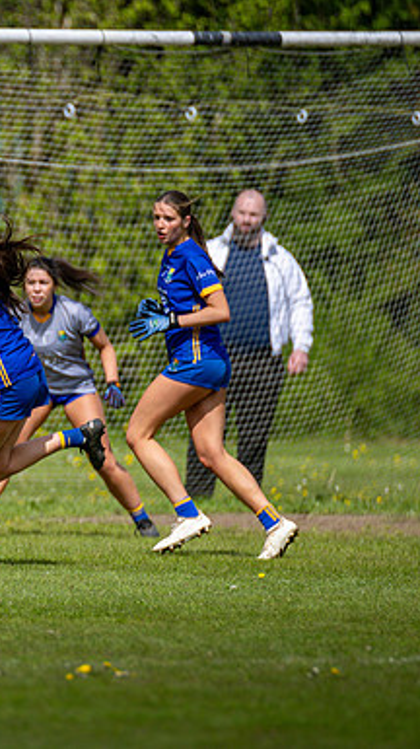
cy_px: 457
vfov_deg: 3.0
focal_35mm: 713
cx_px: -206
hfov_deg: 1.7
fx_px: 14144
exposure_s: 1/4000
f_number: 2.8
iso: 110
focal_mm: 300
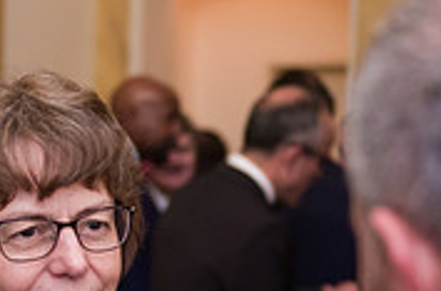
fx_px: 1735
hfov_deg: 14.3
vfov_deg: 9.6
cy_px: 213
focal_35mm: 142
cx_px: 18
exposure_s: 1/200
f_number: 3.2
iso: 1600
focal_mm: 42
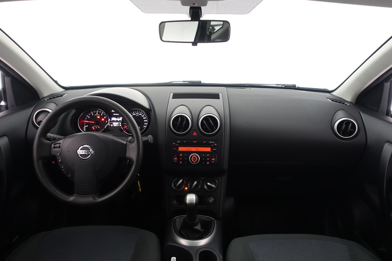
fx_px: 261
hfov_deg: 73.7
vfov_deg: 53.1
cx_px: 196
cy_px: 130
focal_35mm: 24
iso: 1000
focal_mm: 8.8
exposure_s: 1/30
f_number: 2.5
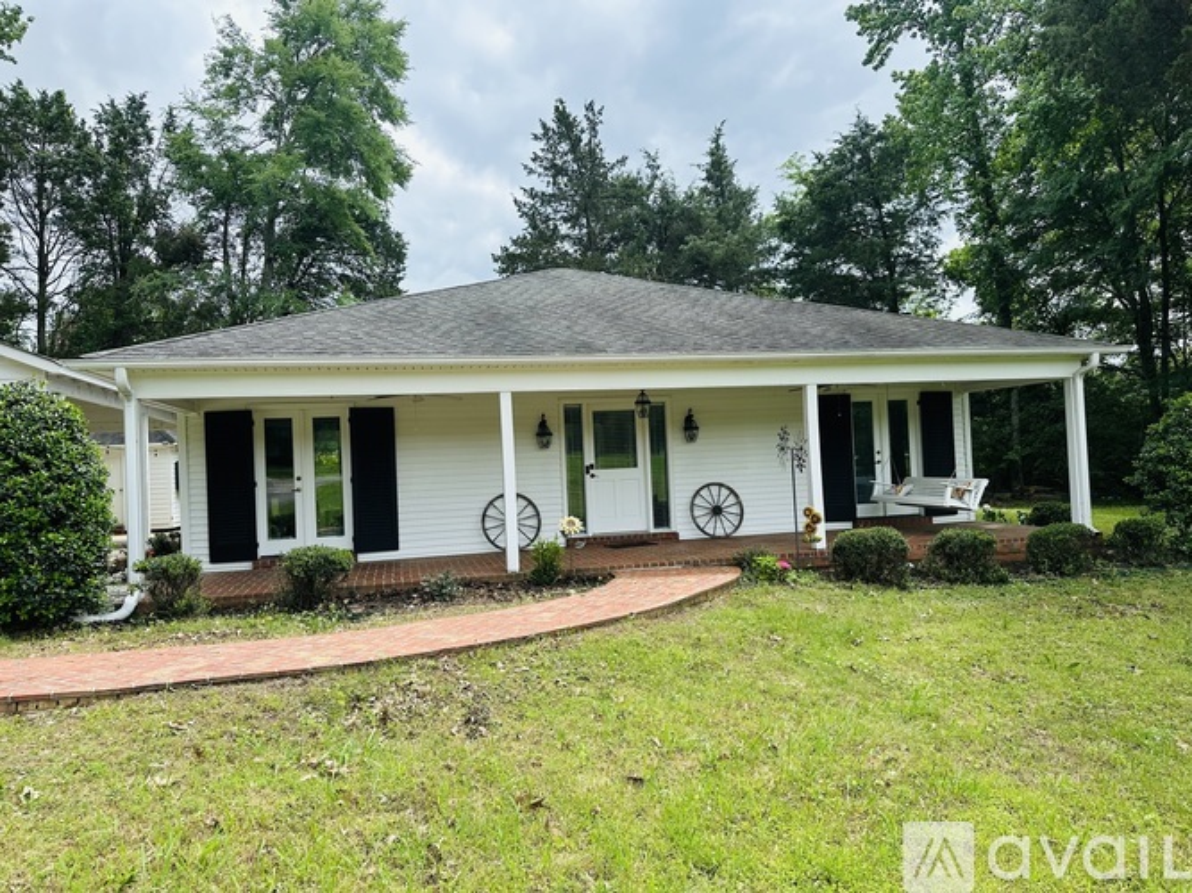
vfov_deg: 56.8
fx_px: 826
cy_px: 446
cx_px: 596
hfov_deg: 71.6
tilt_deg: +0.7
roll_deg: +2.6
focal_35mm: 24
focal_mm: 6.86
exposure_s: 1/2591
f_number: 1.78
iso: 80
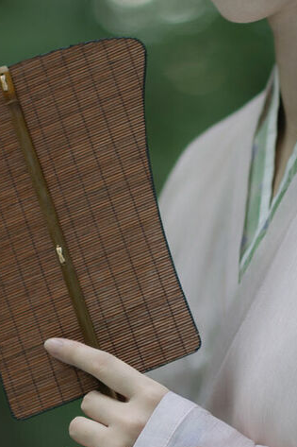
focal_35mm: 283
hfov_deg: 4.9
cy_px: 162
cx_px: 157
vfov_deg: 7.3
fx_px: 3504
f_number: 1.8
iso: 100
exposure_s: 1/40
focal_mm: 85
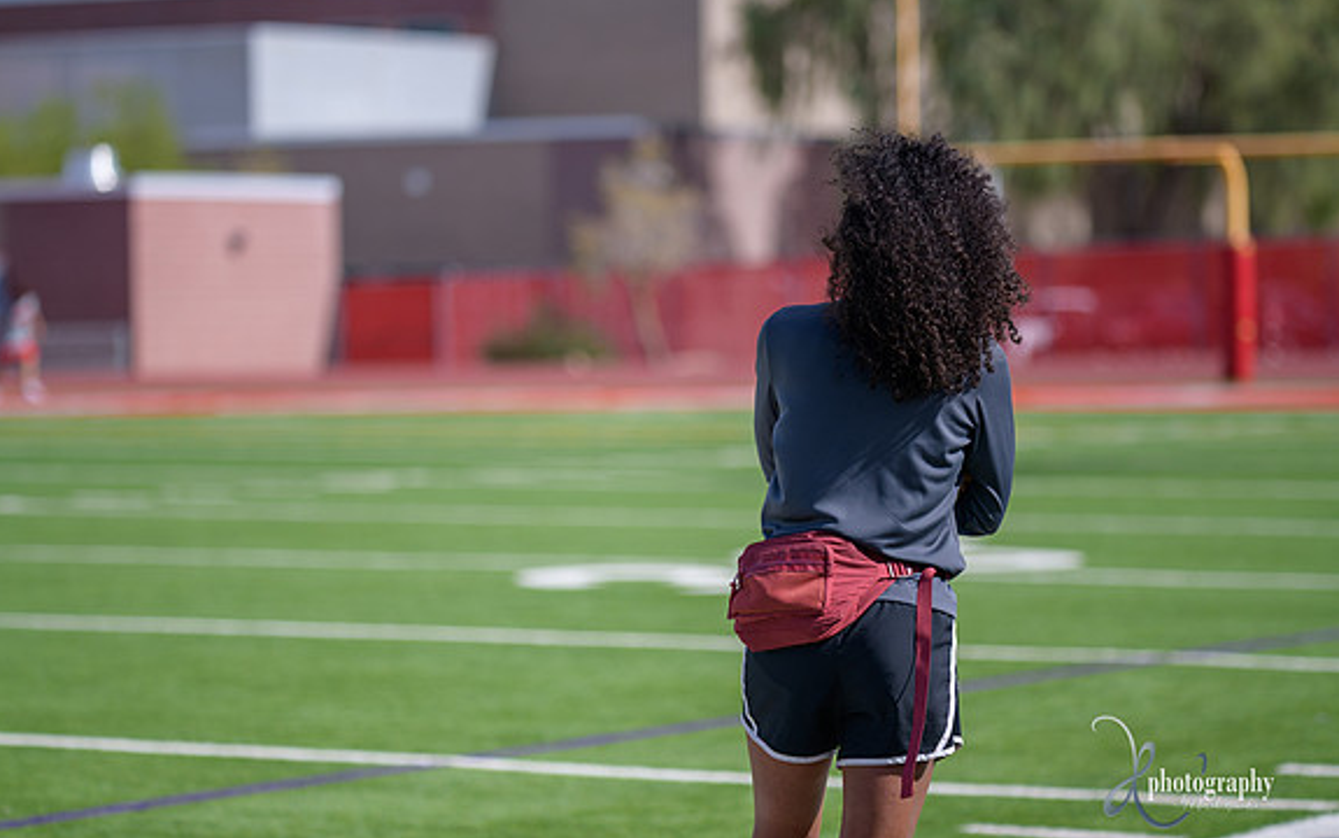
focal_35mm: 149
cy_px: 436
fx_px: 5440
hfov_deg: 14.0
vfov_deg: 8.8
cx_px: 666
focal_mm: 145
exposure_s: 1/3200
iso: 200
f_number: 2.8
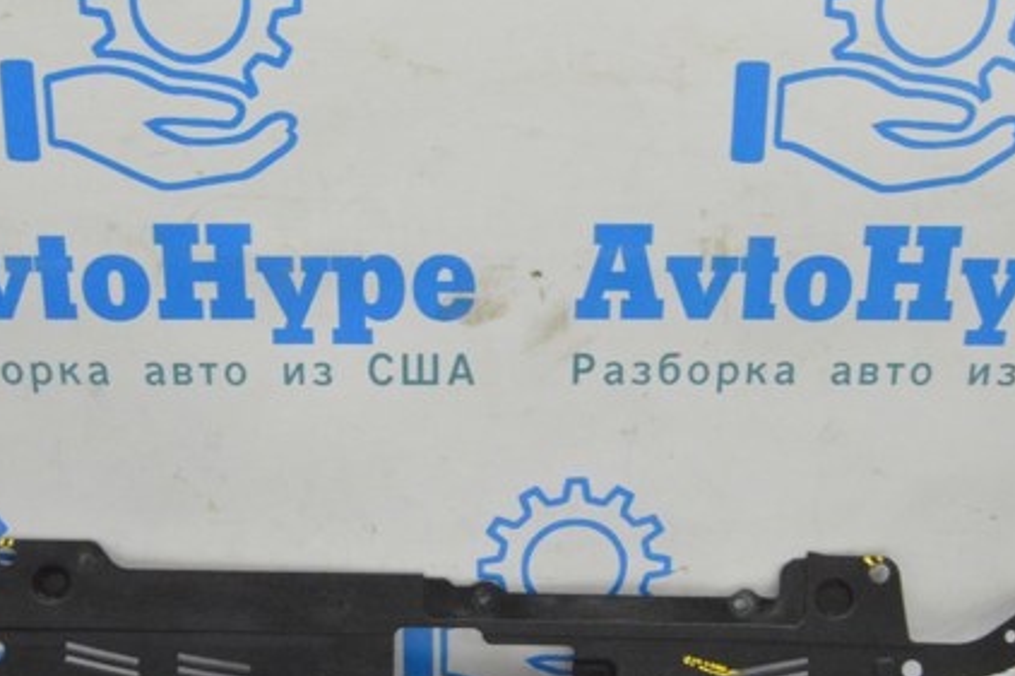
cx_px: 462
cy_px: 413
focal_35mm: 50
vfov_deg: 26.9
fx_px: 1409
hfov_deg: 39.6
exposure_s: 1/20
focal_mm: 22
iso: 6400
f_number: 20
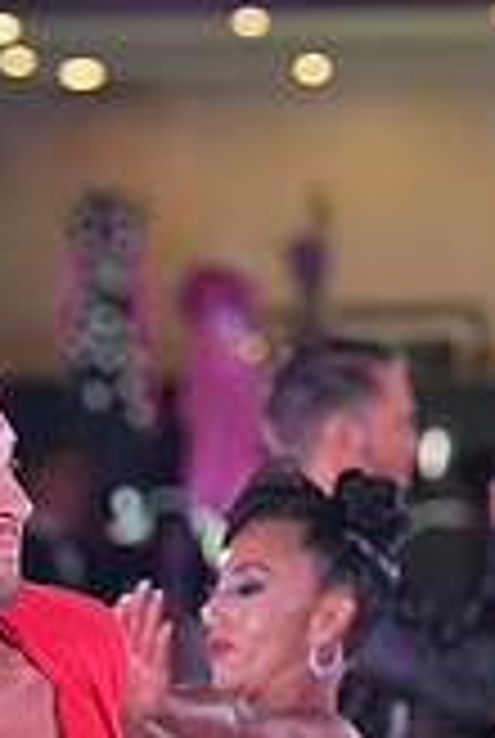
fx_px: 8708
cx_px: 349
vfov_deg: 4.8
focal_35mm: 424
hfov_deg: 3.3
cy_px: 1053
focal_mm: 120
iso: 2000
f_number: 4
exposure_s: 1/400
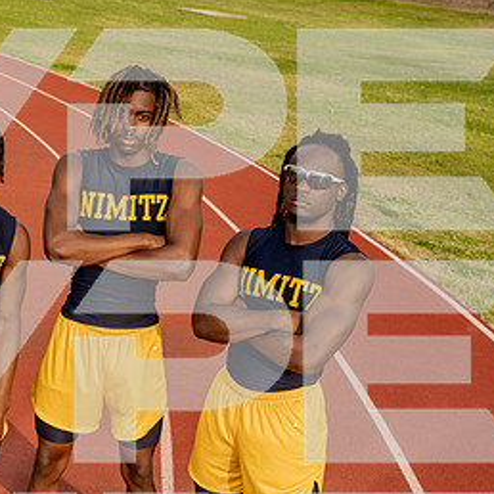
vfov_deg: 20.5
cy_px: 363
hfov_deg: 20.2
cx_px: 36
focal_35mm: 84
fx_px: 1356
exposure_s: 1/250
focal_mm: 44
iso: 100
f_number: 5
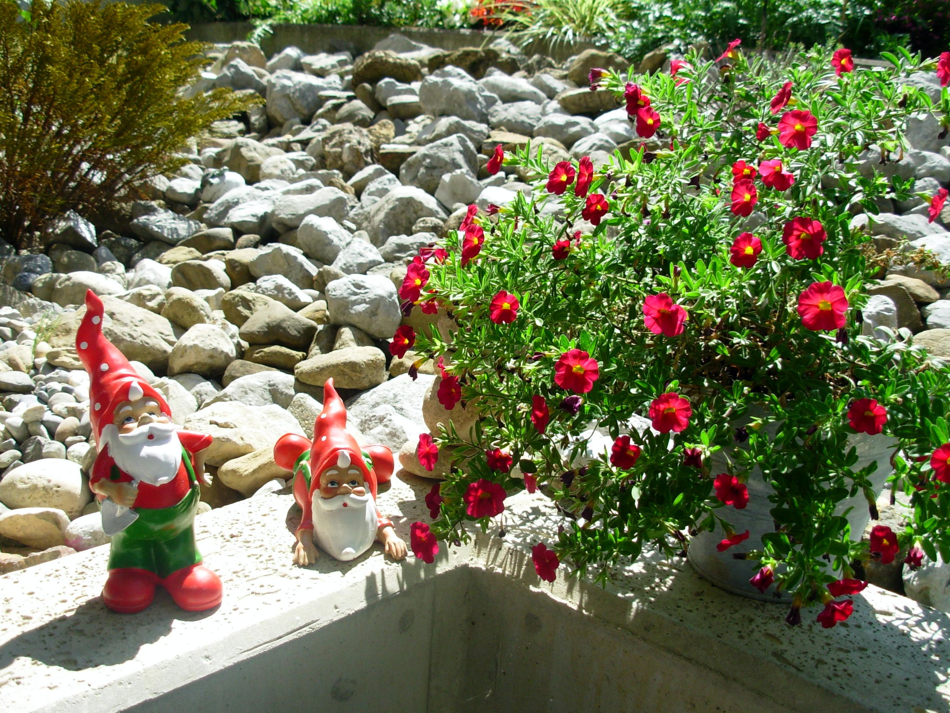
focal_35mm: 38
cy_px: 356
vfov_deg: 37.7
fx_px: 1043
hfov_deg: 49.0
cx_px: 475
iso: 50
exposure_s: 1/542
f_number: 2.9
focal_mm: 6.3
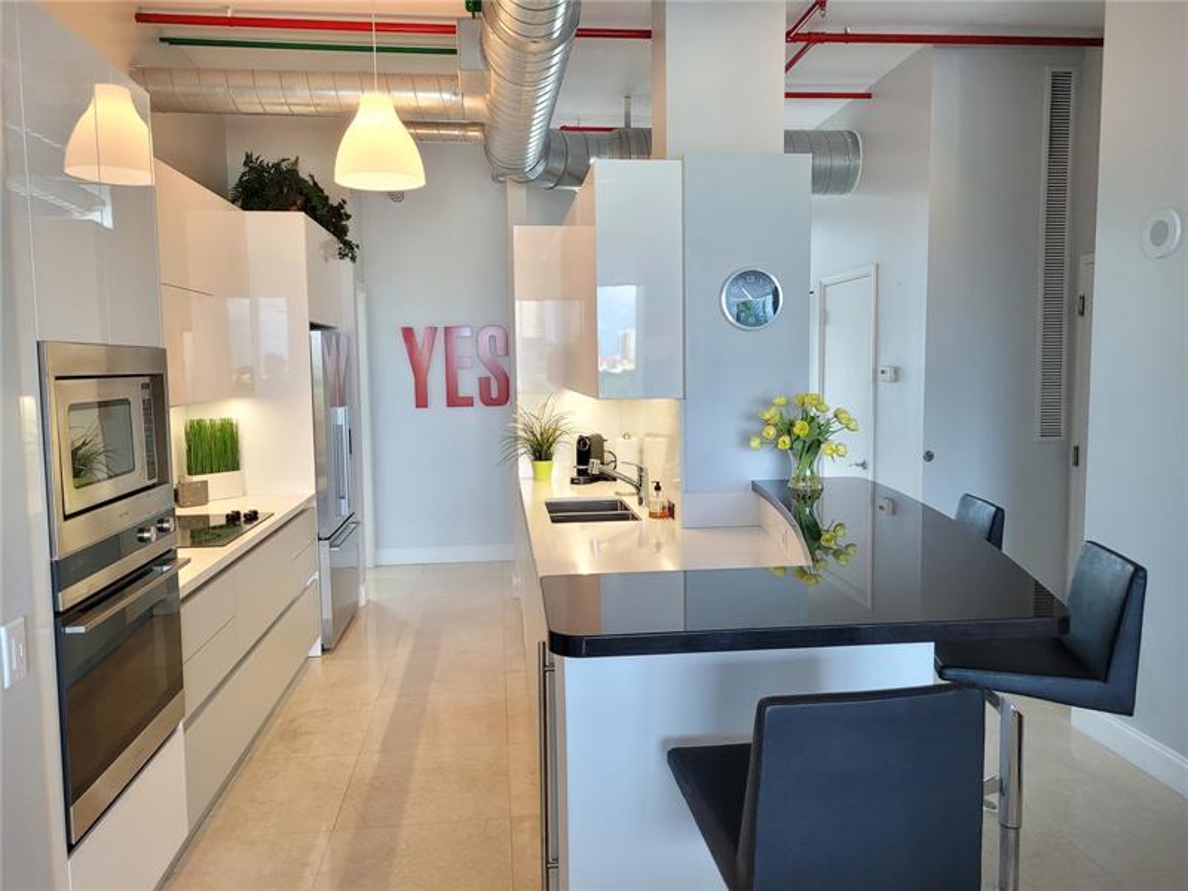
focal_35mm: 26
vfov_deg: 53.1
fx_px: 892
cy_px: 446
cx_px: 594
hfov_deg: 67.3
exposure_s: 1/119
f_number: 1.8
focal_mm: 5.4
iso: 200
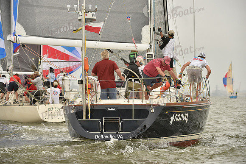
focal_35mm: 200
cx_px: 123
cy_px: 82
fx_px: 1367
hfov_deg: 10.3
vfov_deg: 6.9
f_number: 6.3
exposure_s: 1/800
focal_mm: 200
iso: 400
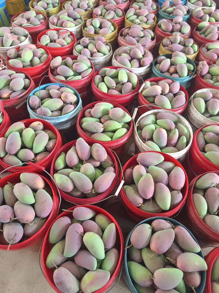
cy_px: 146
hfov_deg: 58.9
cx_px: 110
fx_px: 194
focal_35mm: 23
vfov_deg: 73.9
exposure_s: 1/33.3
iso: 2171
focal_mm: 5.59
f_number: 1.88
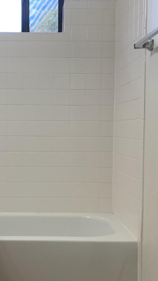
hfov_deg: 20.9
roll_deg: +0.0
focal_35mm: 57
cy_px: 156
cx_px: 34
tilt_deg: -2.1
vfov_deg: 36.6
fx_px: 425
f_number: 1.8
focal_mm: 4.25
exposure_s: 1/120
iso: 80
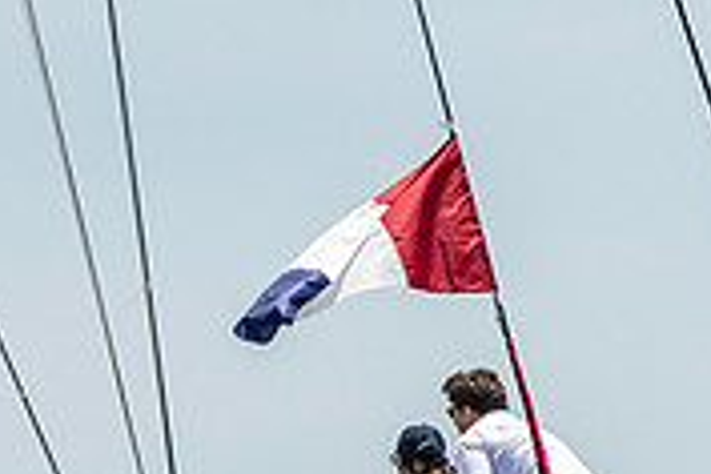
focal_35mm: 982
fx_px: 19393
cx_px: -333
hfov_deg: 2.1
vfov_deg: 1.4
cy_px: 701
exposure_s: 1/2000
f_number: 5
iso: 250
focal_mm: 200
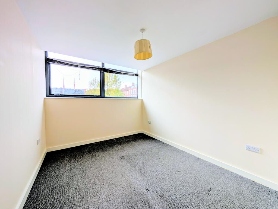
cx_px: 139
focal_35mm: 12
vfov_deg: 94.6
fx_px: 97
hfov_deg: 110.5
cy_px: 104
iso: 47
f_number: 1.7
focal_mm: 2.02
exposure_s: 1/468
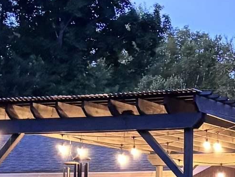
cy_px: 264
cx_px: 256
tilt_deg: +0.8
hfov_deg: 11.9
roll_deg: -1.4
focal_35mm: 163
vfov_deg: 8.9
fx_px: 1107
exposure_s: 1/30
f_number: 1.6
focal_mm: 5.96
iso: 640
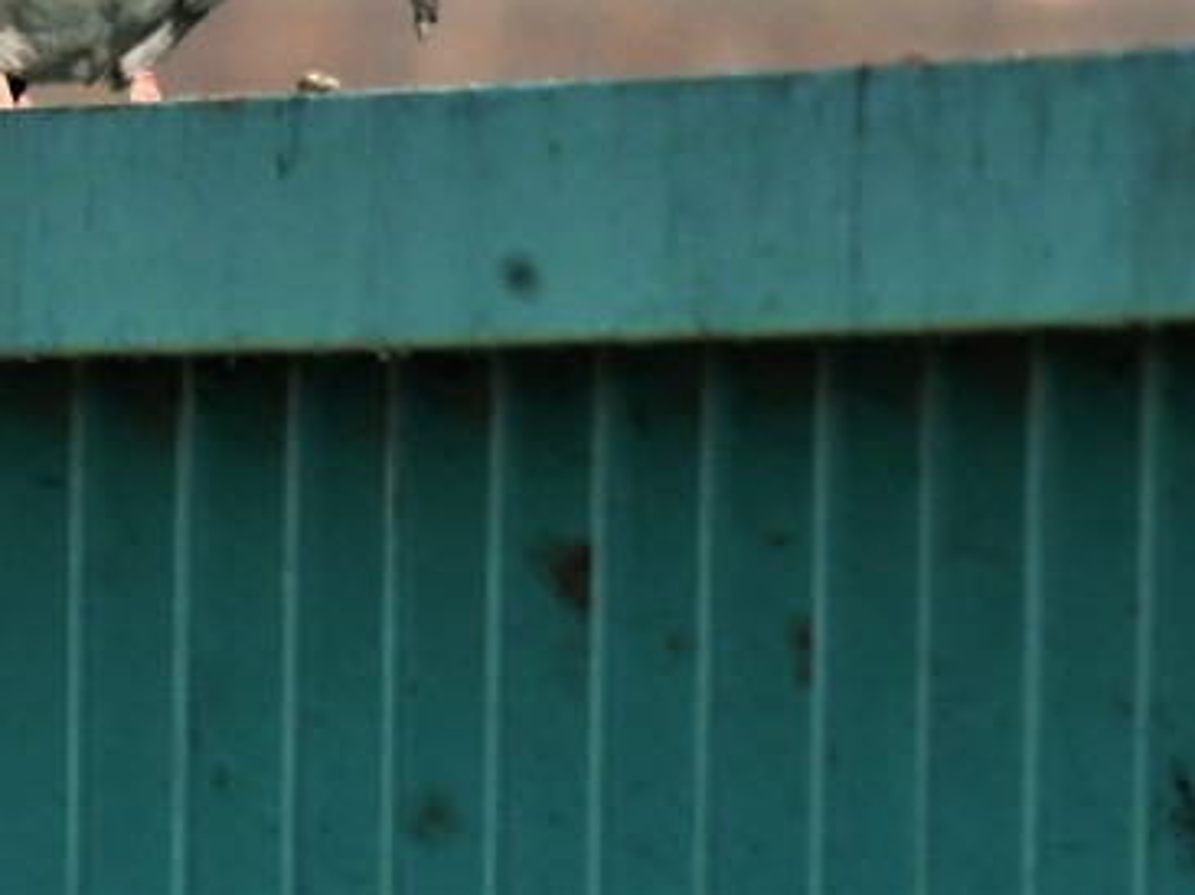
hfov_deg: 1.1
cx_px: -271
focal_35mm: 1738
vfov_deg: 0.9
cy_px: -245
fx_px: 59959
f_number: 22
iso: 1250
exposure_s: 1/640
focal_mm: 420
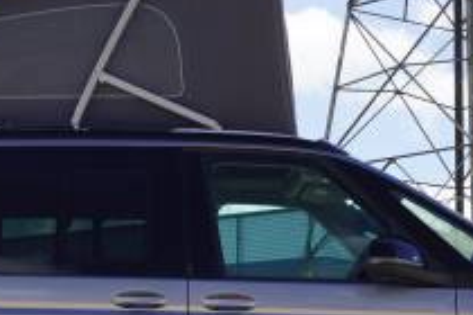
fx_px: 1682
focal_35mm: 128
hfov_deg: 16.0
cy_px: 238
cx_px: 182
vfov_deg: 10.7
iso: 100
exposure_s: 1/100
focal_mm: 28
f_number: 8
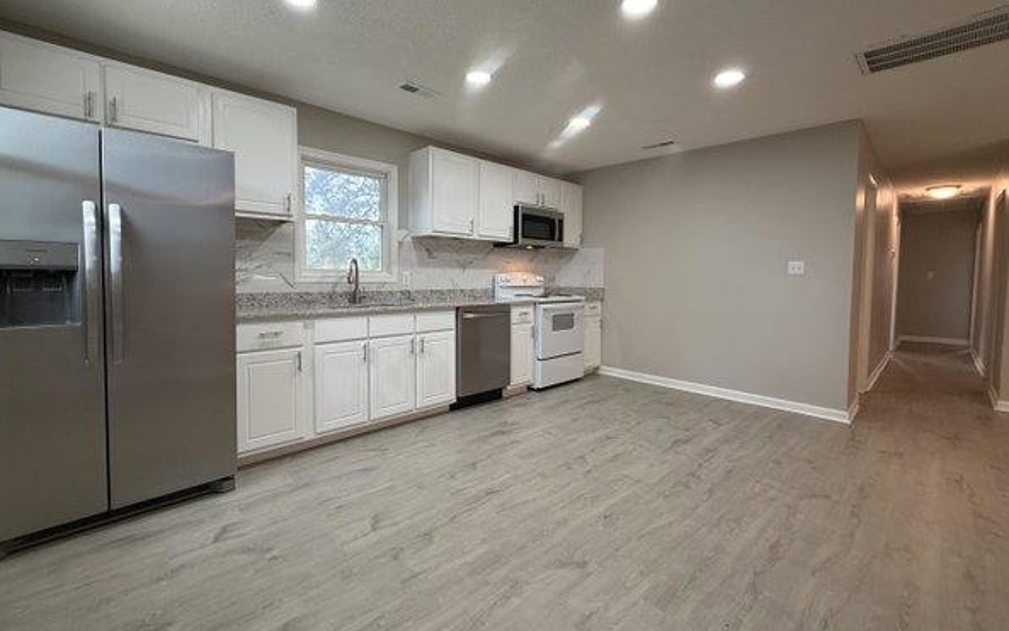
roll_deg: -1.0
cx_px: 487
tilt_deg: -2.2
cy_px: 294
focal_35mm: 16
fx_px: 440
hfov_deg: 97.8
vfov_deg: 71.2
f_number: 2.2
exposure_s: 1/120
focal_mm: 2.22
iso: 200
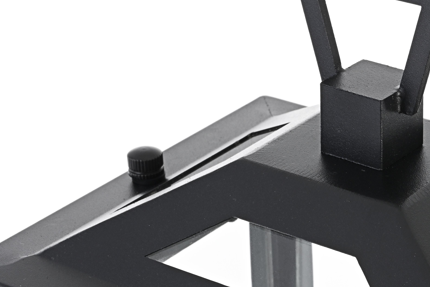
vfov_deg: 9.2
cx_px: 368
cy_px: 214
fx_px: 1780
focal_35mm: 149
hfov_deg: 13.7
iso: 160
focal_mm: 57
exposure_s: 1/100
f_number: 20
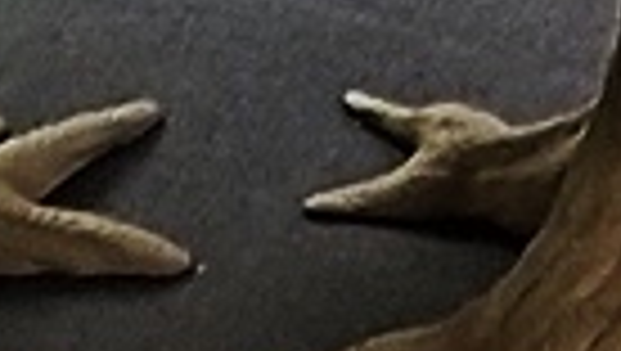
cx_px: 378
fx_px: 3380
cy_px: -423
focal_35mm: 205
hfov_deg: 10.5
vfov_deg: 5.8
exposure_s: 1/13
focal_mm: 4.25
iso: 250
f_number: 1.7
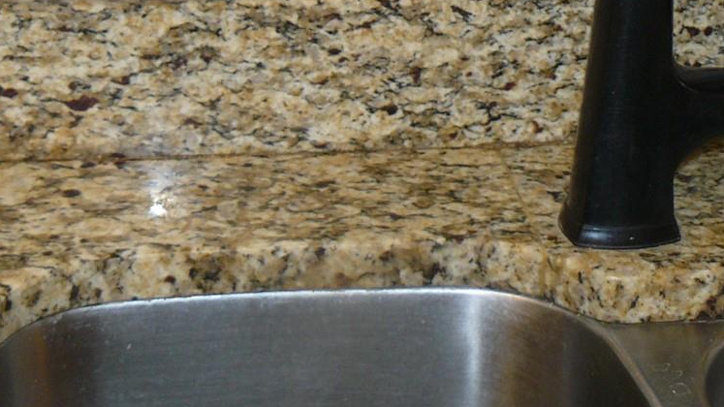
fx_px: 1612
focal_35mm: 84
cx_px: 299
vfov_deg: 13.8
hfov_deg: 25.3
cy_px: -126
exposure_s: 1/30
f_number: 2.8
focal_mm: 6
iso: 100
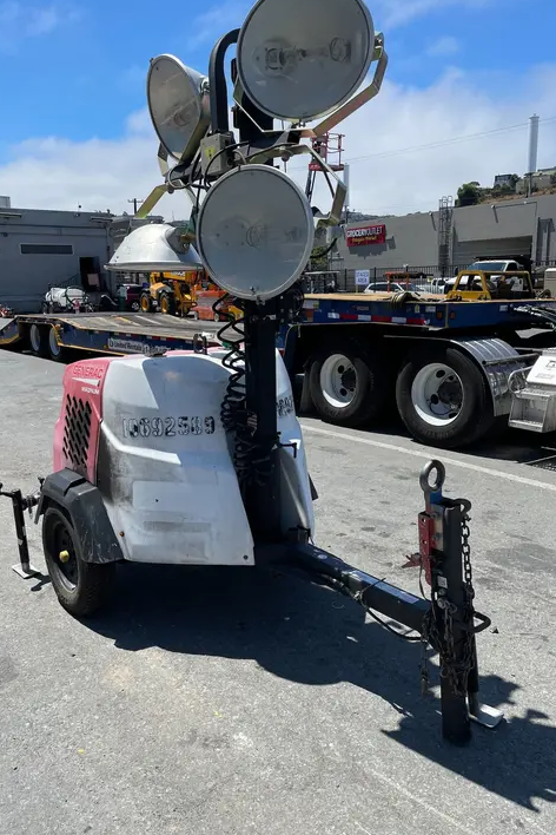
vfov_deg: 65.5
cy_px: 424
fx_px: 649
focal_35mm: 28
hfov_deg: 46.3
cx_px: 250
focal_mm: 4.2
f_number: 1.6
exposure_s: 1/4831
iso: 50
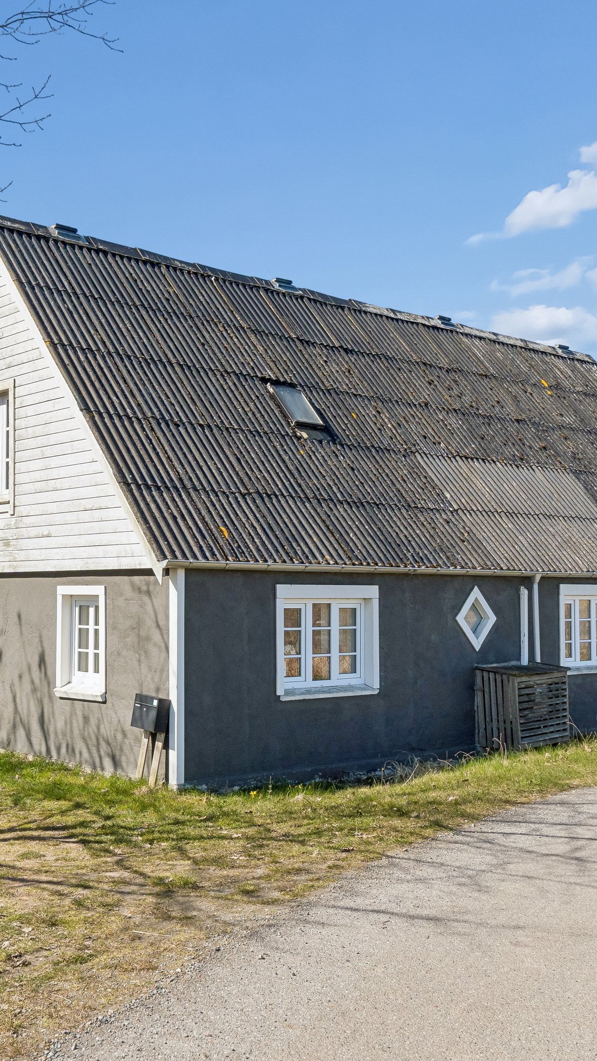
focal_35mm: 41
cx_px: 184
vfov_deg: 49.0
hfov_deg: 28.5
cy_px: 529
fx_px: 1165
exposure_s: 1/800
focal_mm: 17.5
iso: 250
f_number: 8
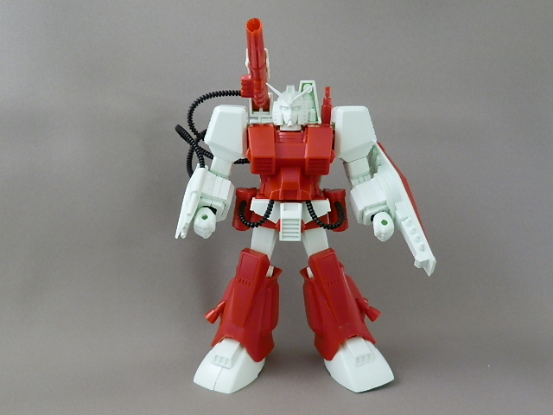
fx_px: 543
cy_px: 208
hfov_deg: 54.0
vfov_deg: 41.8
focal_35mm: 34
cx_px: 276
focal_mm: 6.17
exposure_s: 1/10
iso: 200
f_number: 3.5
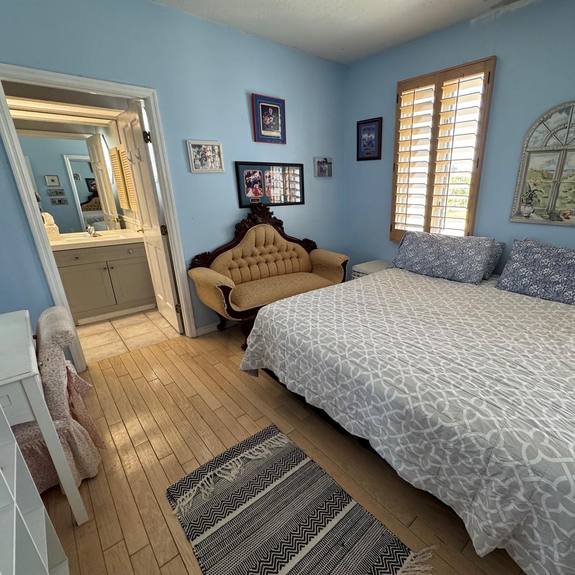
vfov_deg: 83.9
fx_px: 319
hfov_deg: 83.2
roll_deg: +0.1
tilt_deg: -18.9
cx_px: 336
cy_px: 295
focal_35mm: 17
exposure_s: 1/120
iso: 250
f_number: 2.2
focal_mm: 2.22
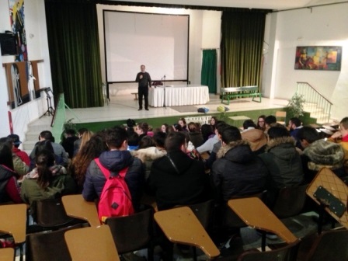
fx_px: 332
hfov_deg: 55.4
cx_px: 174
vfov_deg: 42.9
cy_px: 130
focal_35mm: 33
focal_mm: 4.12
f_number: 2.4
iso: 500
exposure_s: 1/15
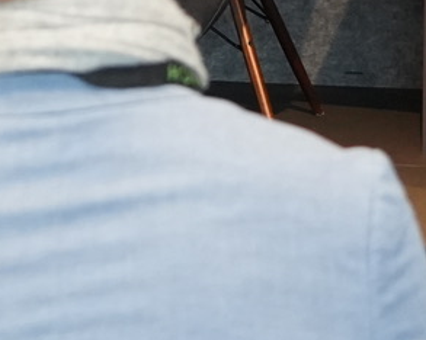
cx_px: 60
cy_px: -586
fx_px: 3440
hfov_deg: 7.1
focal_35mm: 273
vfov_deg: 5.4
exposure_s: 1/160
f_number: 3.2
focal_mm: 37
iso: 2000
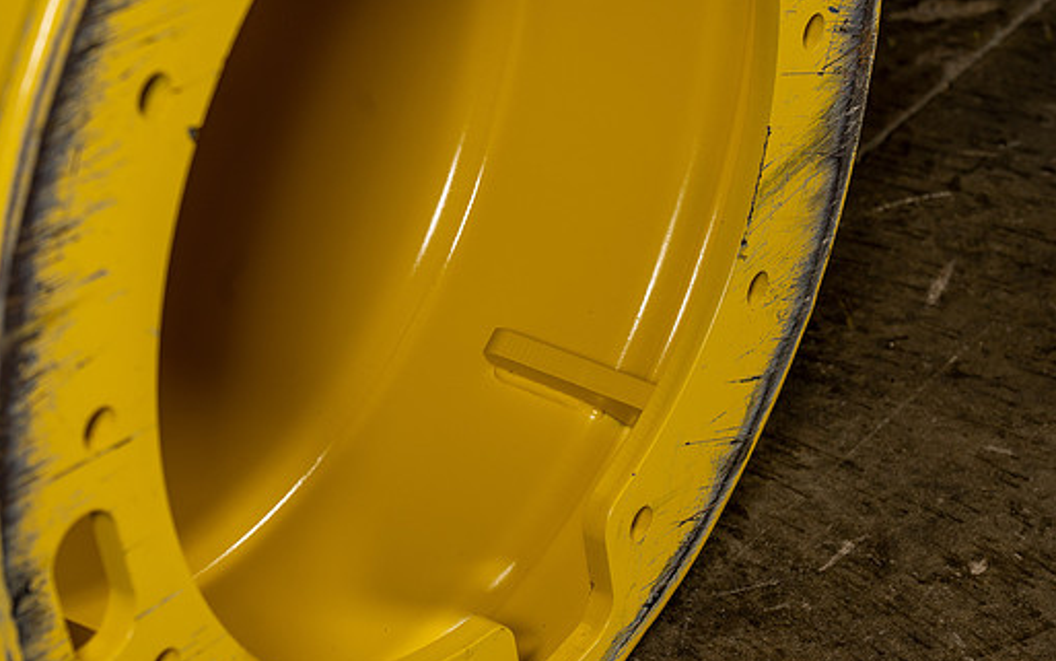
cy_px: 394
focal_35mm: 121
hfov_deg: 17.2
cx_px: 566
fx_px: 3483
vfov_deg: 10.8
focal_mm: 105
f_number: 5.6
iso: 640
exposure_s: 1/160
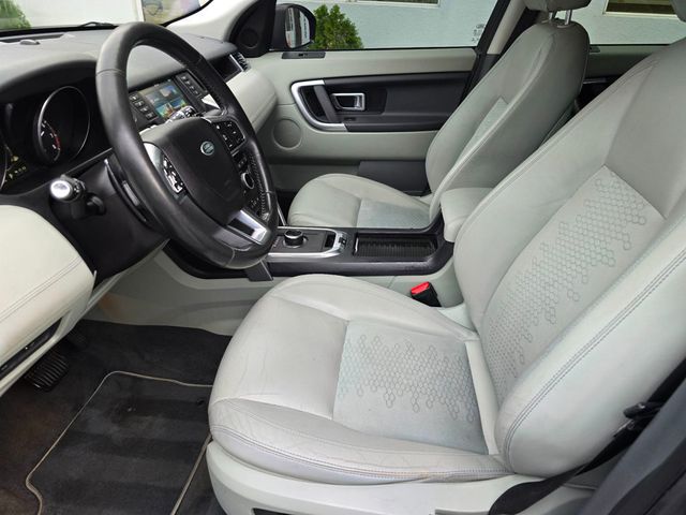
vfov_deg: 58.9
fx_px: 456
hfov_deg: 73.9
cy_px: 258
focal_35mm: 23
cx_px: 343
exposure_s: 1/120
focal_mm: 6.3
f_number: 1.7
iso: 160
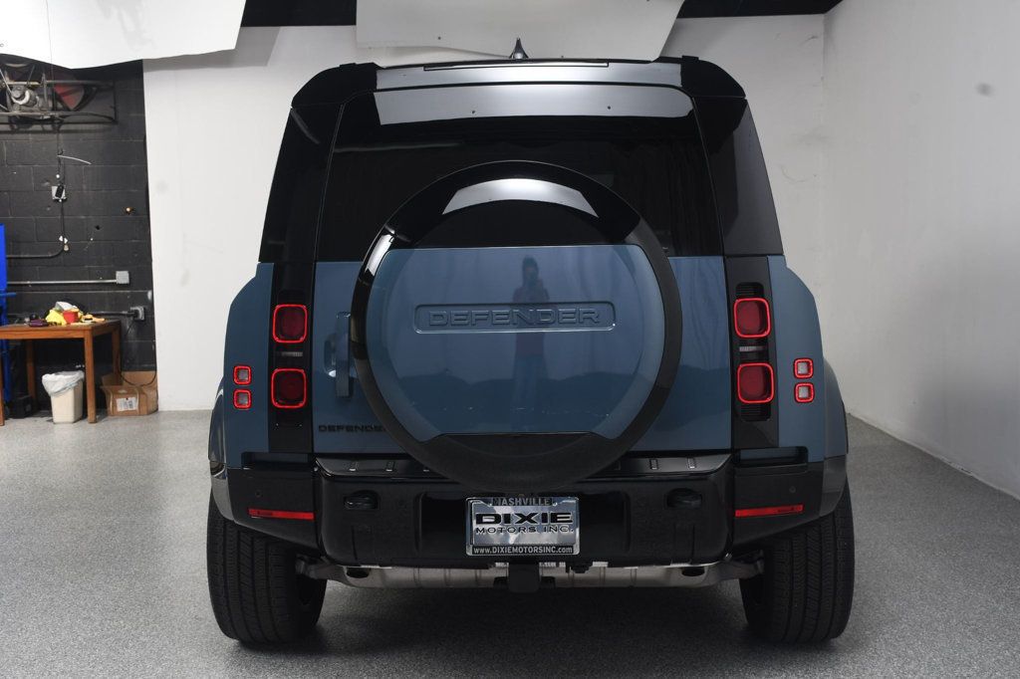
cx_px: 510
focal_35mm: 45
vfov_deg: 29.8
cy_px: 340
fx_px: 1275
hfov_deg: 43.6
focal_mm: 30
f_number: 9
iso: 100
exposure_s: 1/160
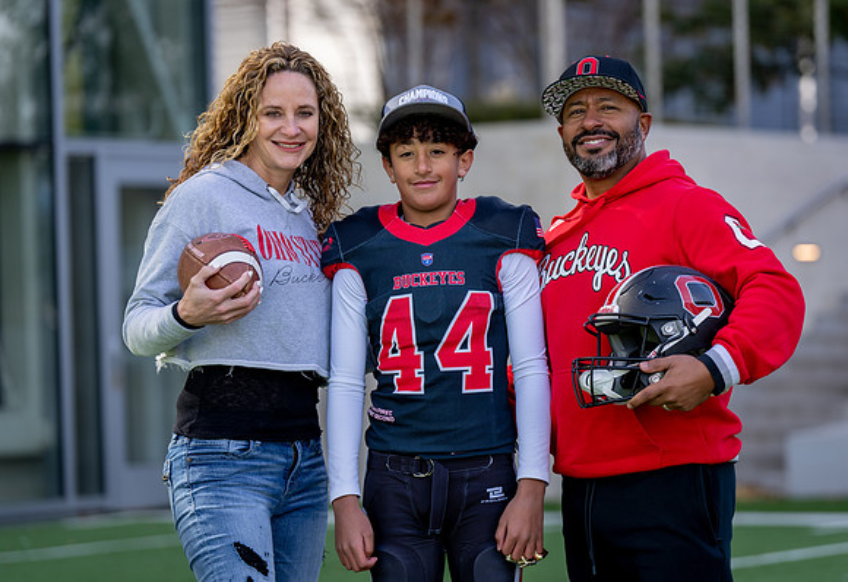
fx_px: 3362
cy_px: 273
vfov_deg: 9.9
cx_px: 465
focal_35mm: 141
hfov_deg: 14.4
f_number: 2.8
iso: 100
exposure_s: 1/500
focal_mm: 128
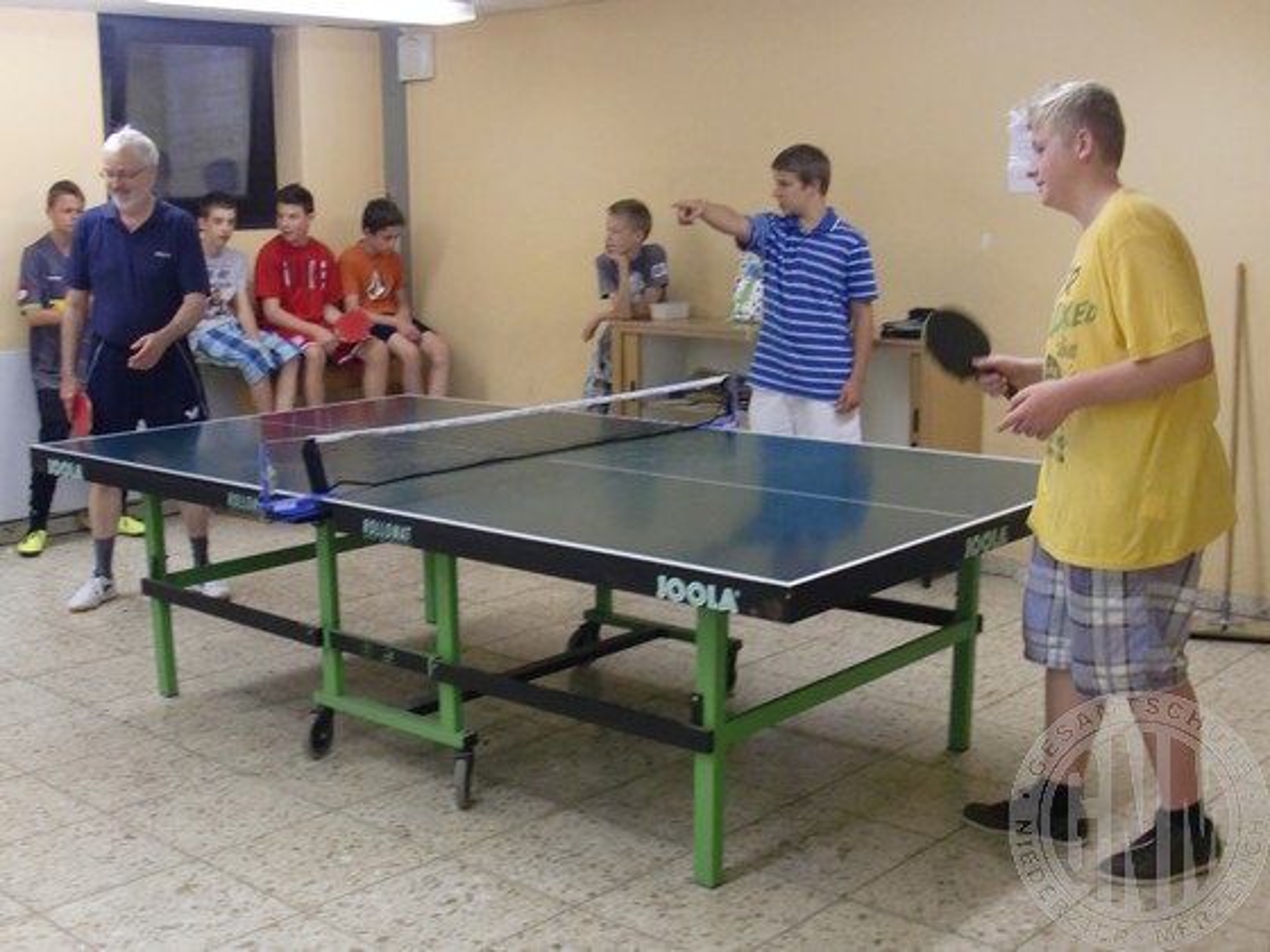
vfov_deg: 39.7
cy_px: 476
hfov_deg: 51.4
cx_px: 635
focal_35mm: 36
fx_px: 1321
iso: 320
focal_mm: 6.3
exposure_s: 1/60
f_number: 2.8
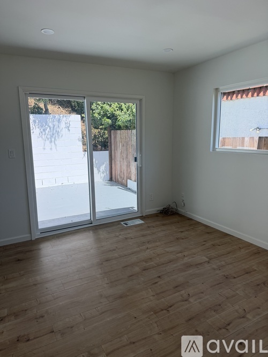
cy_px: 178
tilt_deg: -10.2
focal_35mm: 24
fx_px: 248
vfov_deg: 71.6
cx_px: 134
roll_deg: +0.0
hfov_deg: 56.8
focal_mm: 6.76
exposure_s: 1/805
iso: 100
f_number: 1.78
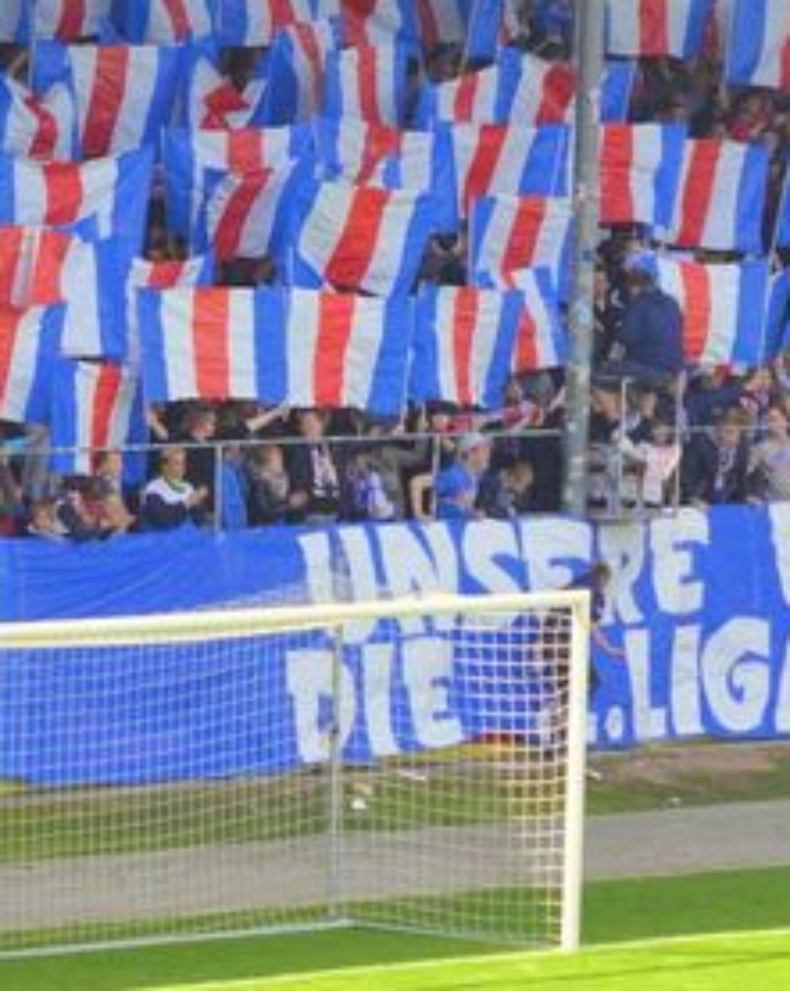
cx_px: 643
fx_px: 8490
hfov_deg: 5.3
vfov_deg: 6.7
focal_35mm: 290
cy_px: 383
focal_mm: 100
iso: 400
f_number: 4.5
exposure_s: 1/1250
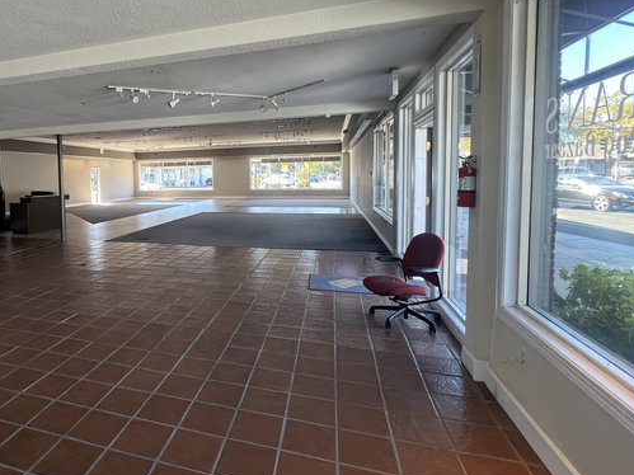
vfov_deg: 65.5
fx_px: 366
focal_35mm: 20
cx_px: 182
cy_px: 197
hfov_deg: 77.4
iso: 100
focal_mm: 1.57
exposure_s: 1/120
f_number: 1.8
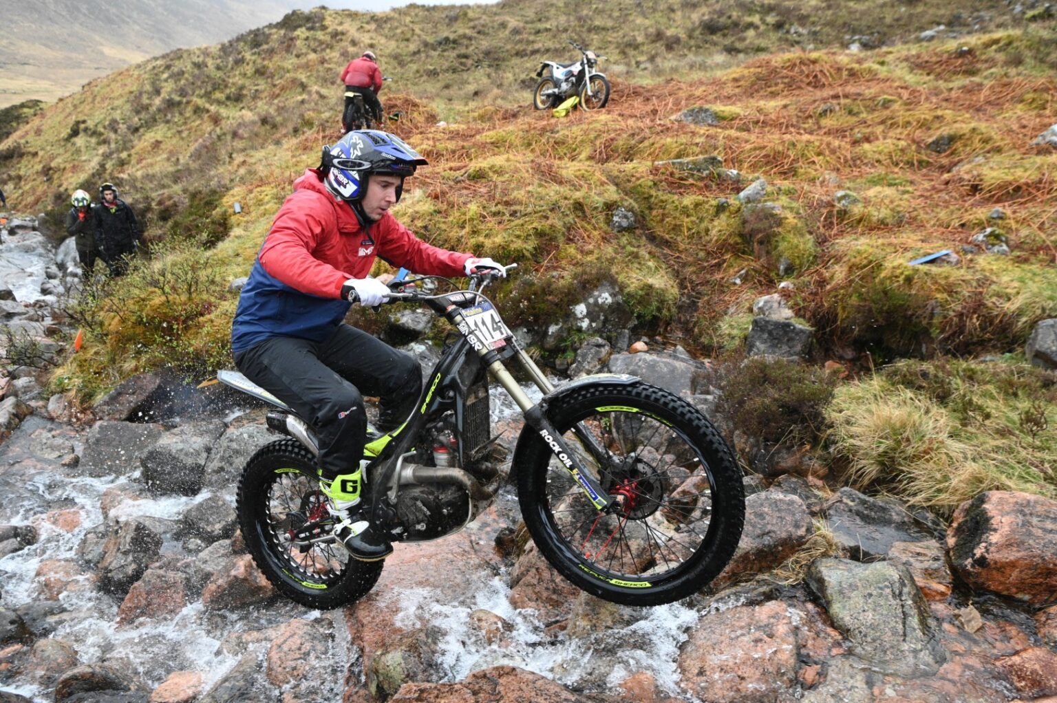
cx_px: 528
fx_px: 880
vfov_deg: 43.6
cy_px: 352
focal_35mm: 30
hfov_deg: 62.0
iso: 4000
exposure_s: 1/800
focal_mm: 30
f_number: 7.1
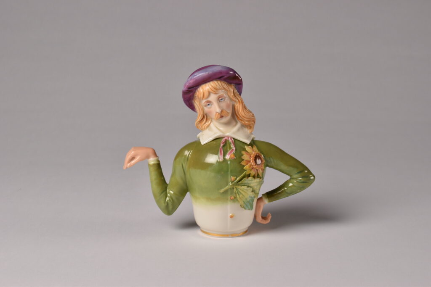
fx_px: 988
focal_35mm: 82
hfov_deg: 24.6
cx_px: 216
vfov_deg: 16.6
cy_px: 144
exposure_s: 1/60
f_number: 20
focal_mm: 55
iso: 100
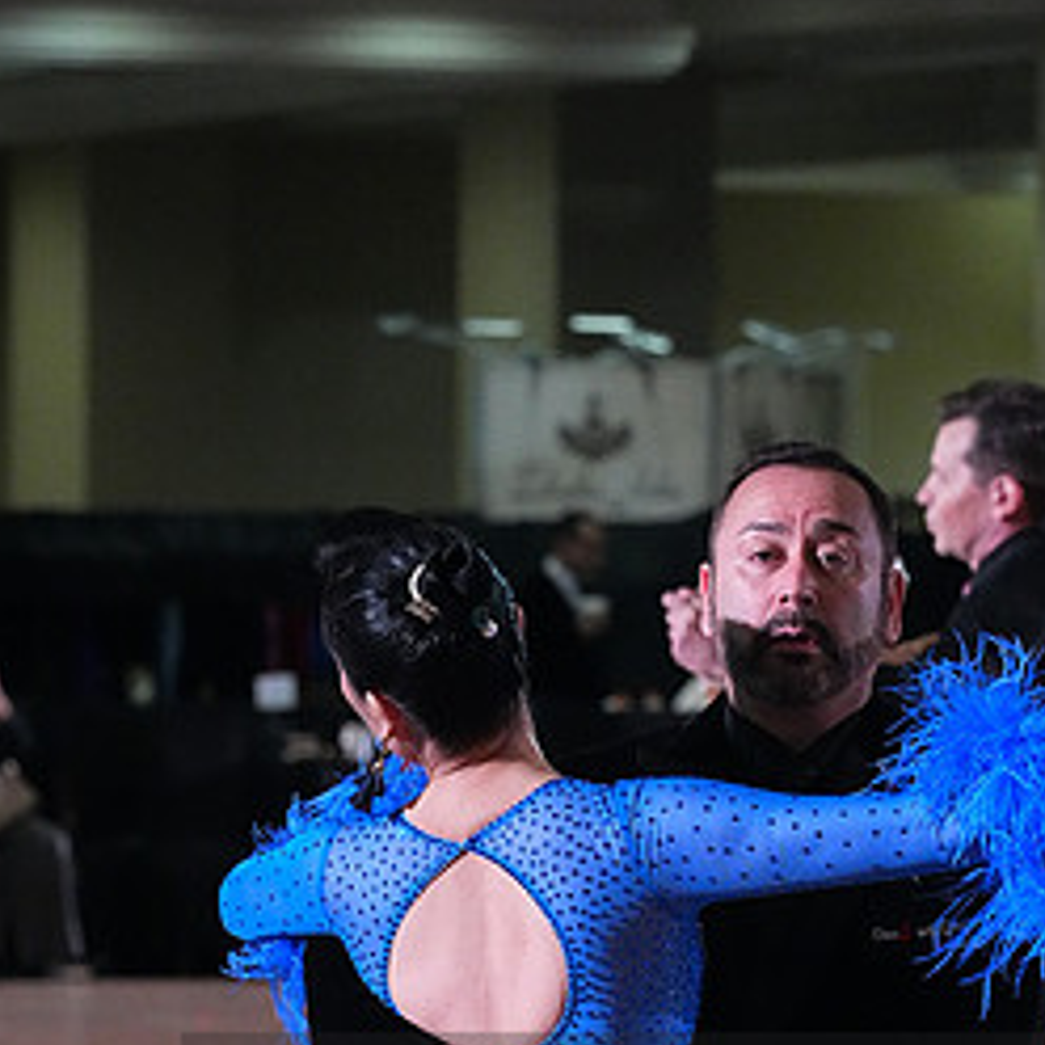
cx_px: 765
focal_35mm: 280
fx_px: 9563
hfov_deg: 6.3
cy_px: 1176
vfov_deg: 6.2
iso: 10000
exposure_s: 1/400
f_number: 6.3
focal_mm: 141
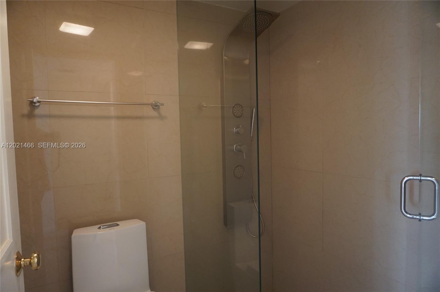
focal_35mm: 24
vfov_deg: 53.0
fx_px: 293
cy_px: 146
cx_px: 220
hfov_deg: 73.8
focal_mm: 16
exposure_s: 1/60
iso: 1250
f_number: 3.5
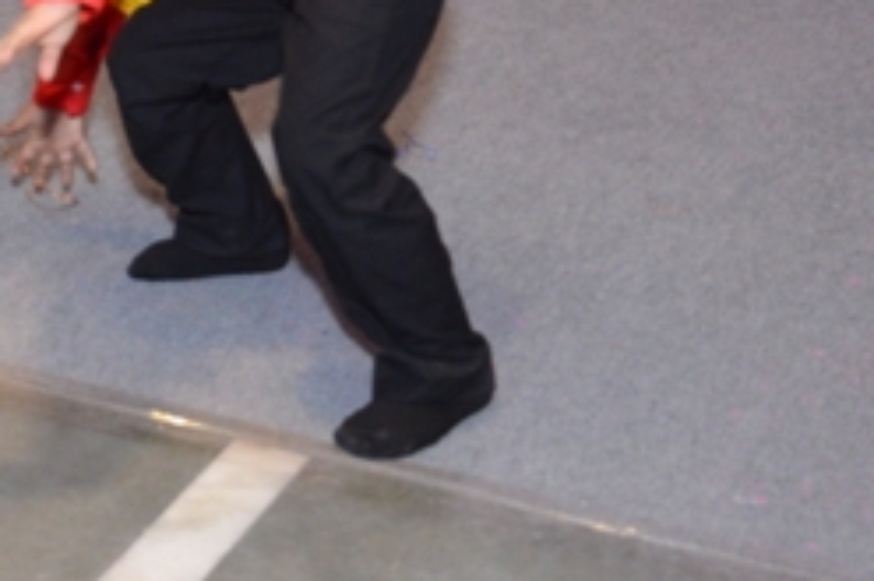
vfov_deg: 6.9
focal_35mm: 195
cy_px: -241
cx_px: 300
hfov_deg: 10.5
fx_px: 4731
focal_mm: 42
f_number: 4.8
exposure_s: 1/125
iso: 1000
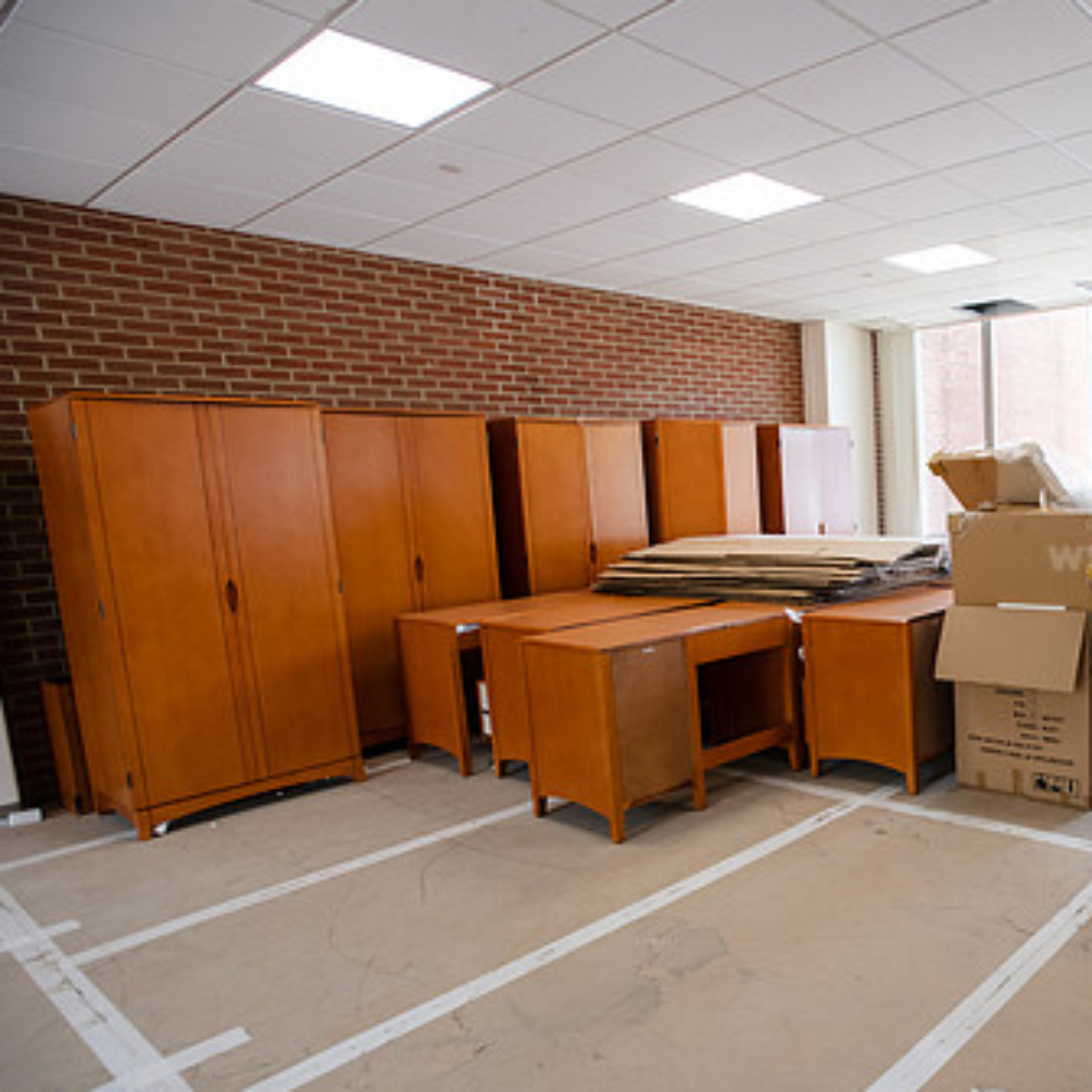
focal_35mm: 25
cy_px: 624
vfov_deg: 62.6
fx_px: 892
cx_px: 900
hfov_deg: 57.4
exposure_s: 1/250
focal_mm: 17
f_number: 4
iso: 640
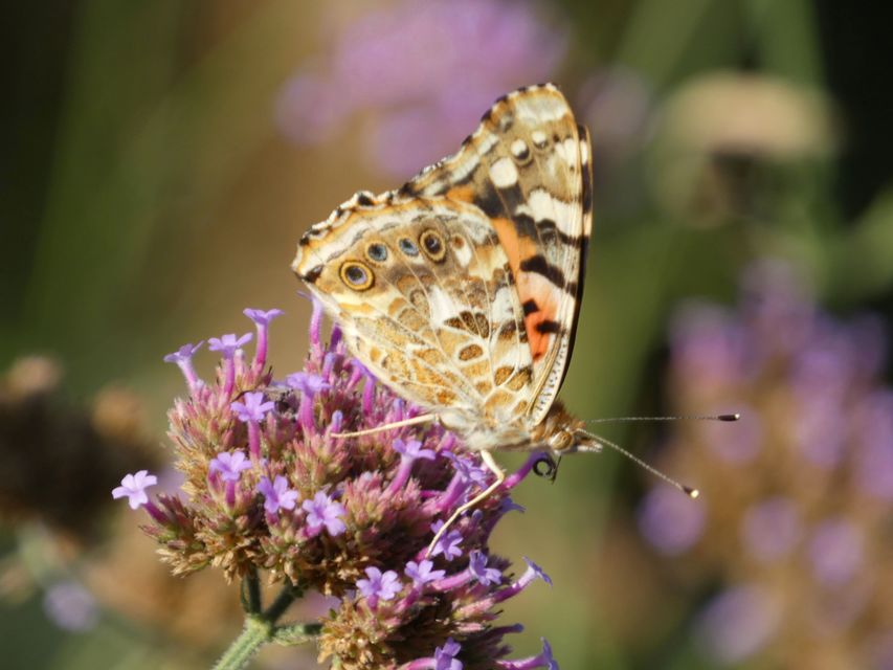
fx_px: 23659
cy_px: 335
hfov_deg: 2.2
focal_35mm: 917
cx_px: 446
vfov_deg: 1.6
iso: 100
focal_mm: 164.2
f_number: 5.6
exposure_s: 1/125
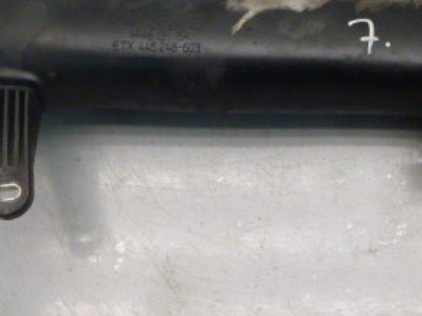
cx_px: 276
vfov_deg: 26.5
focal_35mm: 55
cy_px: 123
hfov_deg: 34.7
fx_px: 670
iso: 400
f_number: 3.9
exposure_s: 1/60
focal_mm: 4.5
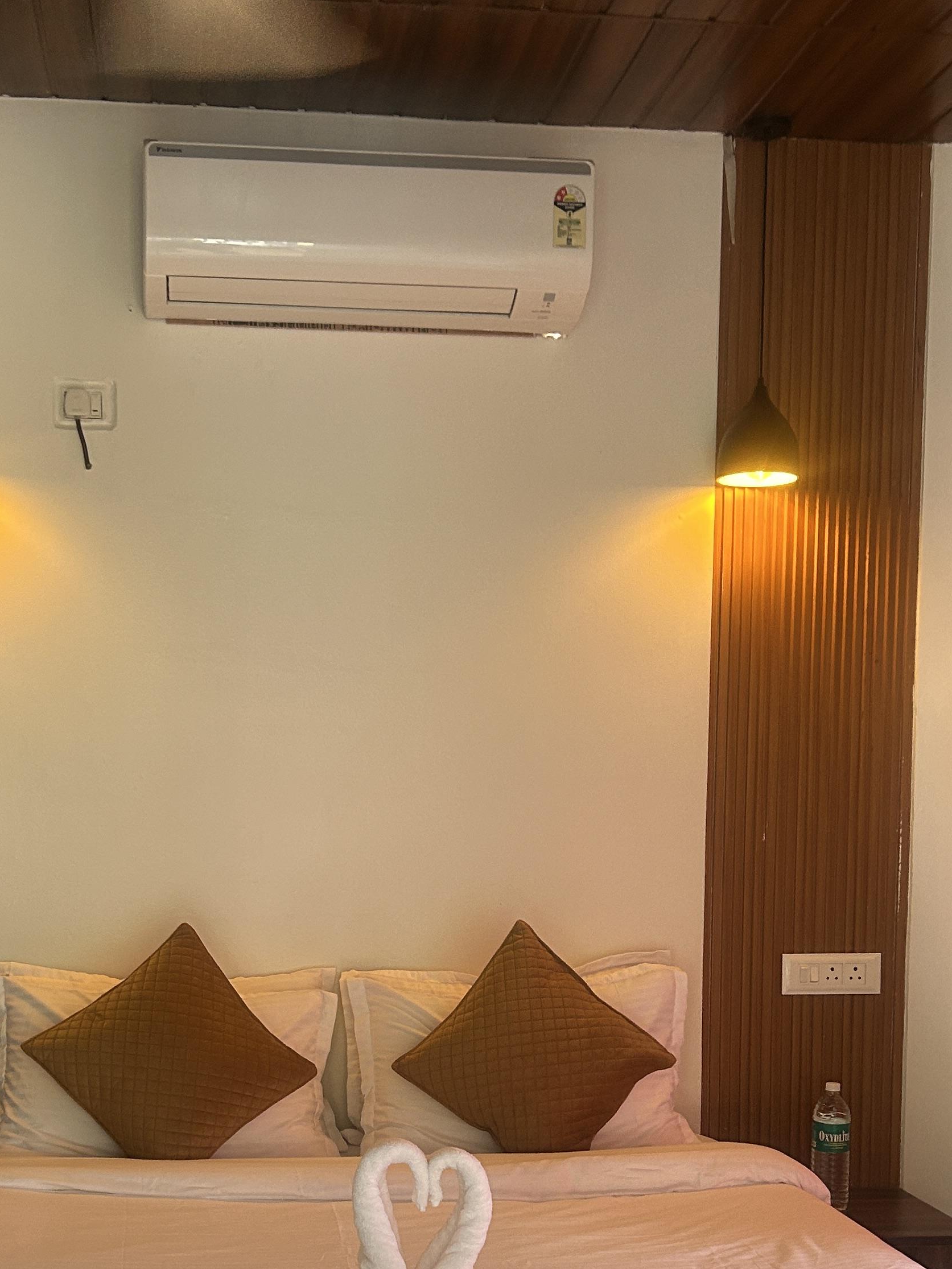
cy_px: 916
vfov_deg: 39.6
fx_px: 1723
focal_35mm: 47
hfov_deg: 30.7
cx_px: 338
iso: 125
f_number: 1.5
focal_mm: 5.7
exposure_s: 1/50
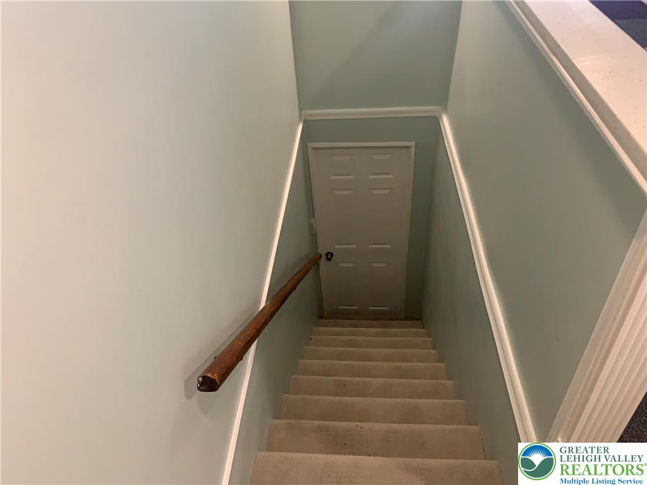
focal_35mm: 26
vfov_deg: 53.1
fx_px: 486
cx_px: 324
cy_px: 242
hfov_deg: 67.3
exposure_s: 1/60
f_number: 1.8
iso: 200
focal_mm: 4.25
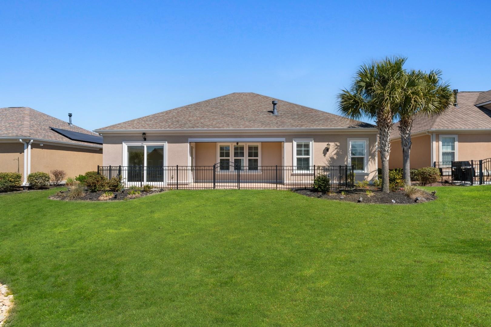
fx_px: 245
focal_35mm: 18
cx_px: 246
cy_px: 164
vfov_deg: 67.4
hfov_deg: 90.0
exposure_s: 1/400
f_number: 10
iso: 100
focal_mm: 12
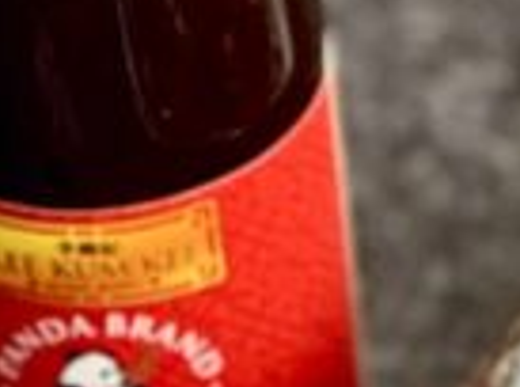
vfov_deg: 3.1
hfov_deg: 4.1
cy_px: 520
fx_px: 7192
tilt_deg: -42.0
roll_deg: +0.2
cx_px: 1207
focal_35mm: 480
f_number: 2.2
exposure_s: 1/121
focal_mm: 7.5
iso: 160
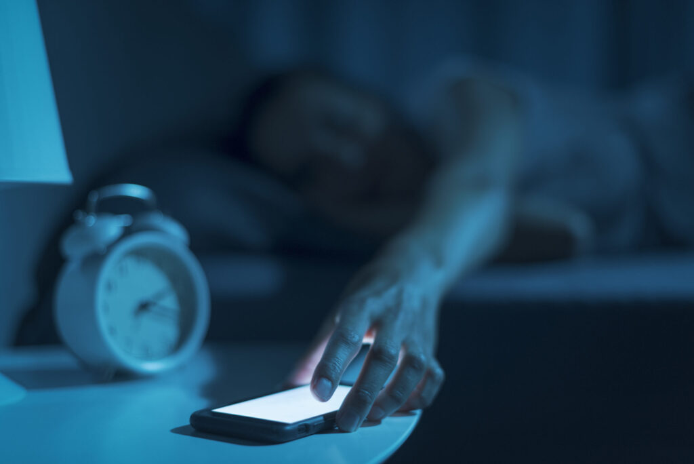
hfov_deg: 39.6
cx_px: 347
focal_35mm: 50
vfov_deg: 27.0
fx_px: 964
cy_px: 232
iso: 320
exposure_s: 1/50
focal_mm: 50
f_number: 1.8
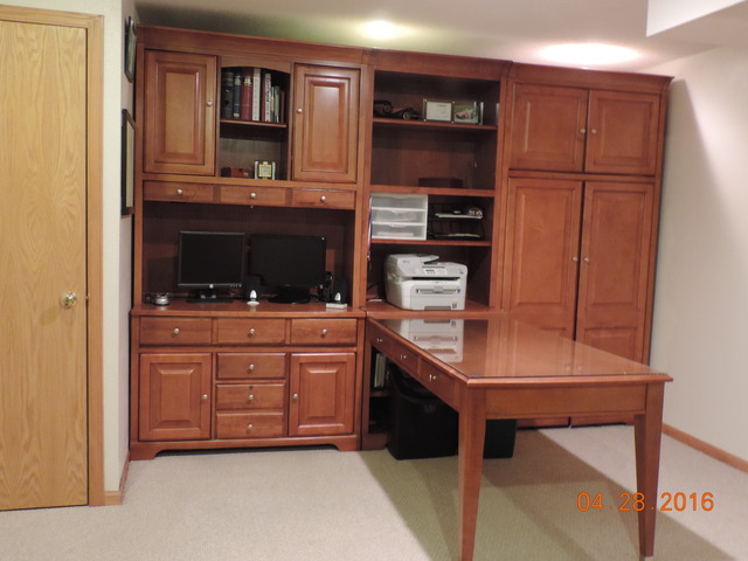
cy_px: 280
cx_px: 374
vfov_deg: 42.9
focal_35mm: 33
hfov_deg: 55.4
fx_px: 713
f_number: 3.2
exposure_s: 1/10
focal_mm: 5.8
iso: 800
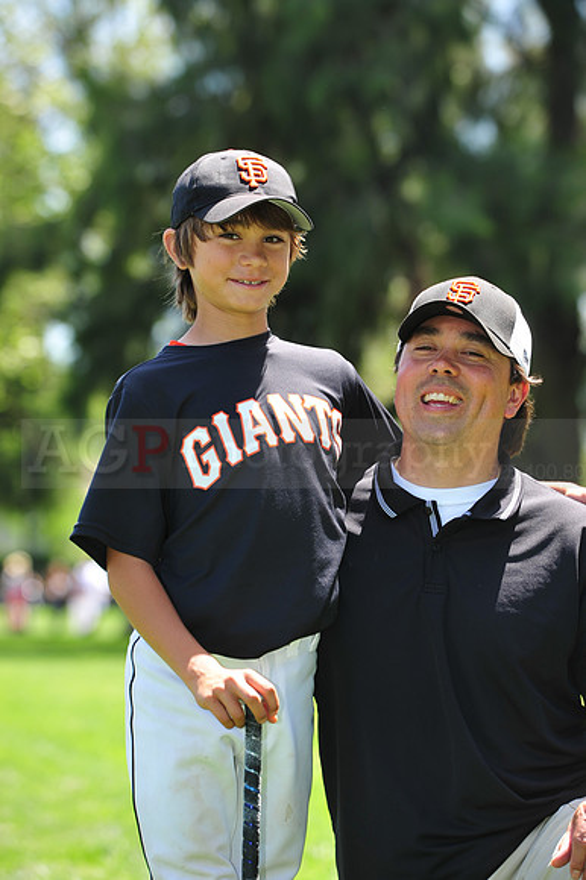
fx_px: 4033
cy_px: 440
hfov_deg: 8.3
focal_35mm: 165
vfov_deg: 12.5
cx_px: 293
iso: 200
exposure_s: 1/250
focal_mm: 165
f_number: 5.6
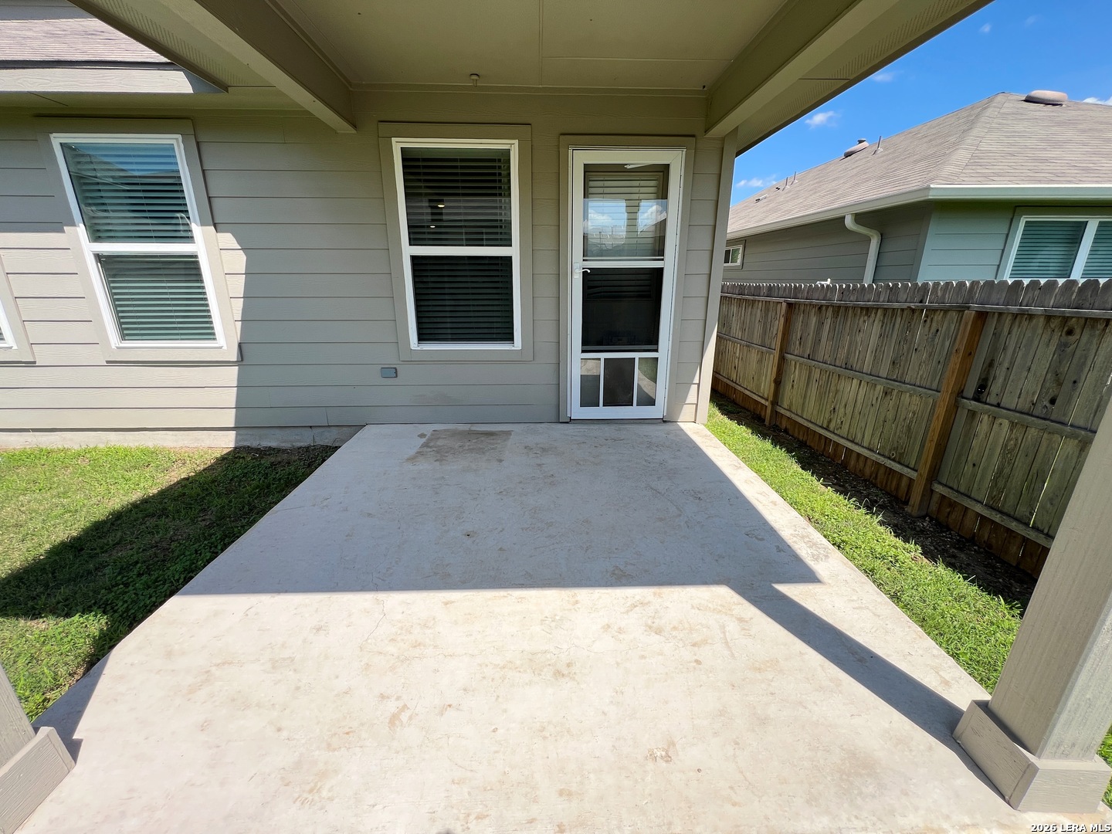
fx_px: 418
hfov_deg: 106.2
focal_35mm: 13
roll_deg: -0.1
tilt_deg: -18.3
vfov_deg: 89.9
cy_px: 417
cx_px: 556
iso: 32
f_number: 1.8
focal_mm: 1.57
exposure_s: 1/652
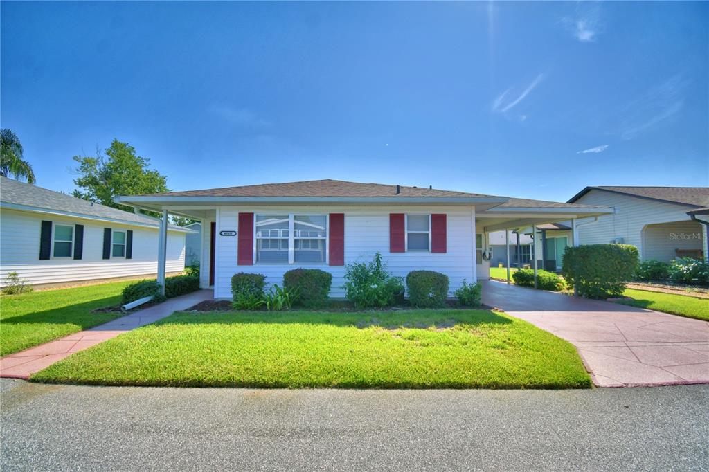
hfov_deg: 100.4
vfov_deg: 77.3
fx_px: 295
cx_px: 354
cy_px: 236
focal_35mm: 15
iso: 100
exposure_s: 1/2000
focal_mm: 10
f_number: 4.5
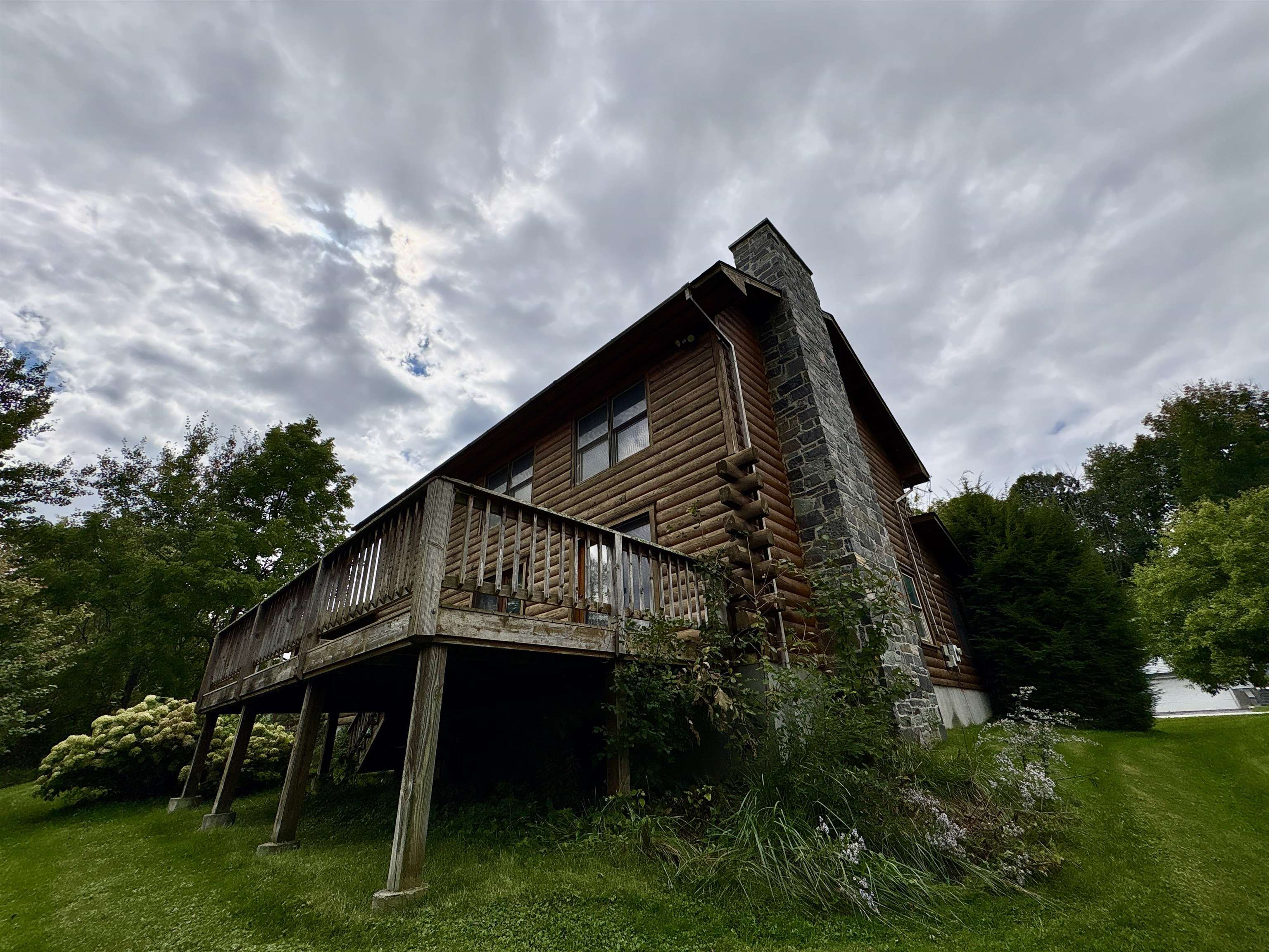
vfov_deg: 85.7
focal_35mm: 14
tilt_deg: +26.8
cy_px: 476
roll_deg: +2.7
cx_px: 634
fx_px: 513
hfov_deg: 102.1
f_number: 2.2
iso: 50
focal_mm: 2.22
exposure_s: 1/4367
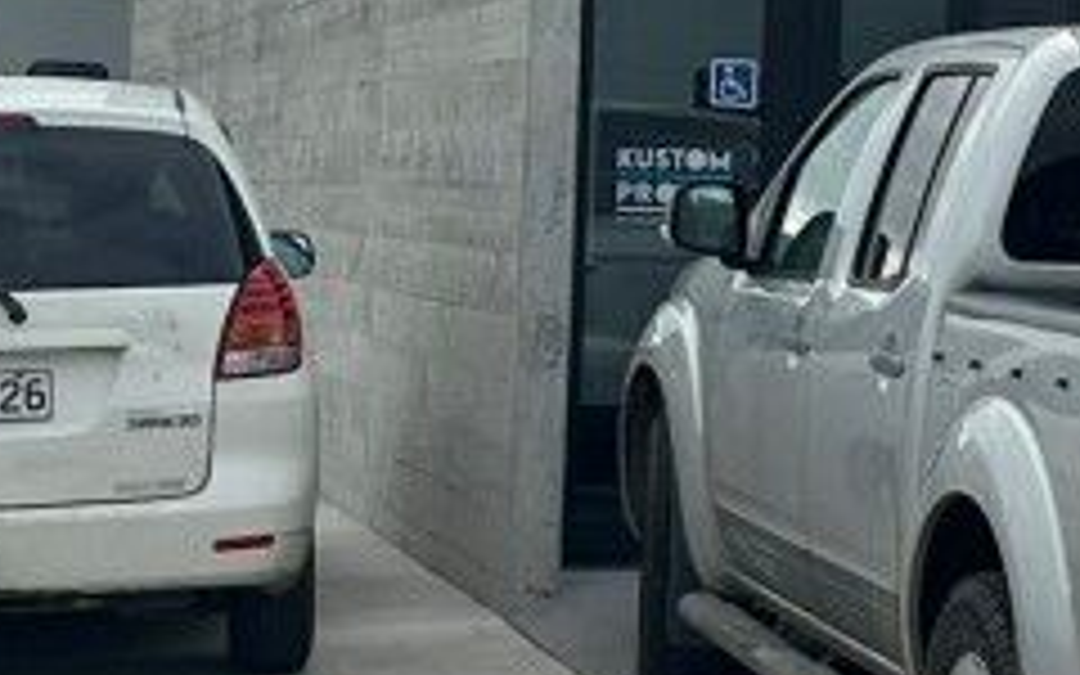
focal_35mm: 127
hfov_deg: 15.8
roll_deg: +0.6
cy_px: 104
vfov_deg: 10.3
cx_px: 1332
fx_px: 3738
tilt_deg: +4.1
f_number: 1.78
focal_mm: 6.86
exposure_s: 1/5848
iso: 80
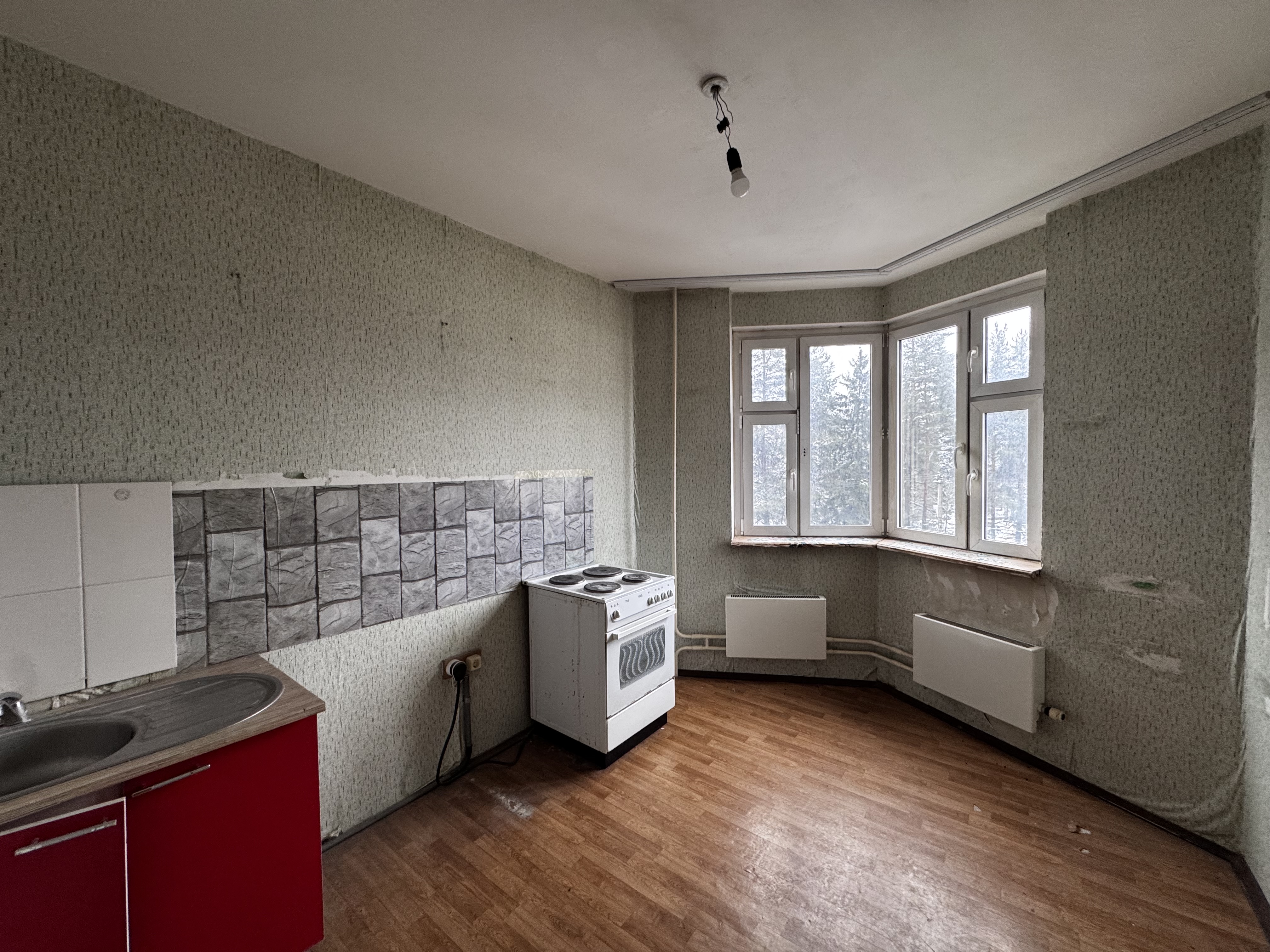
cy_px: 476
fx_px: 514
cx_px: 635
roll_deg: +0.8
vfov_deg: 85.7
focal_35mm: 14
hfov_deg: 102.1
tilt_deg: -1.2
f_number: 2.2
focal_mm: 2.22
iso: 200
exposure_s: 1/50
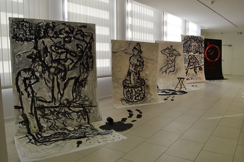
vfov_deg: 43.4
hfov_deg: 62.0
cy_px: 81
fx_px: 203
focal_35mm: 30
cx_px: 122
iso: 400
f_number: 9
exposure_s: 1/40
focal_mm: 20
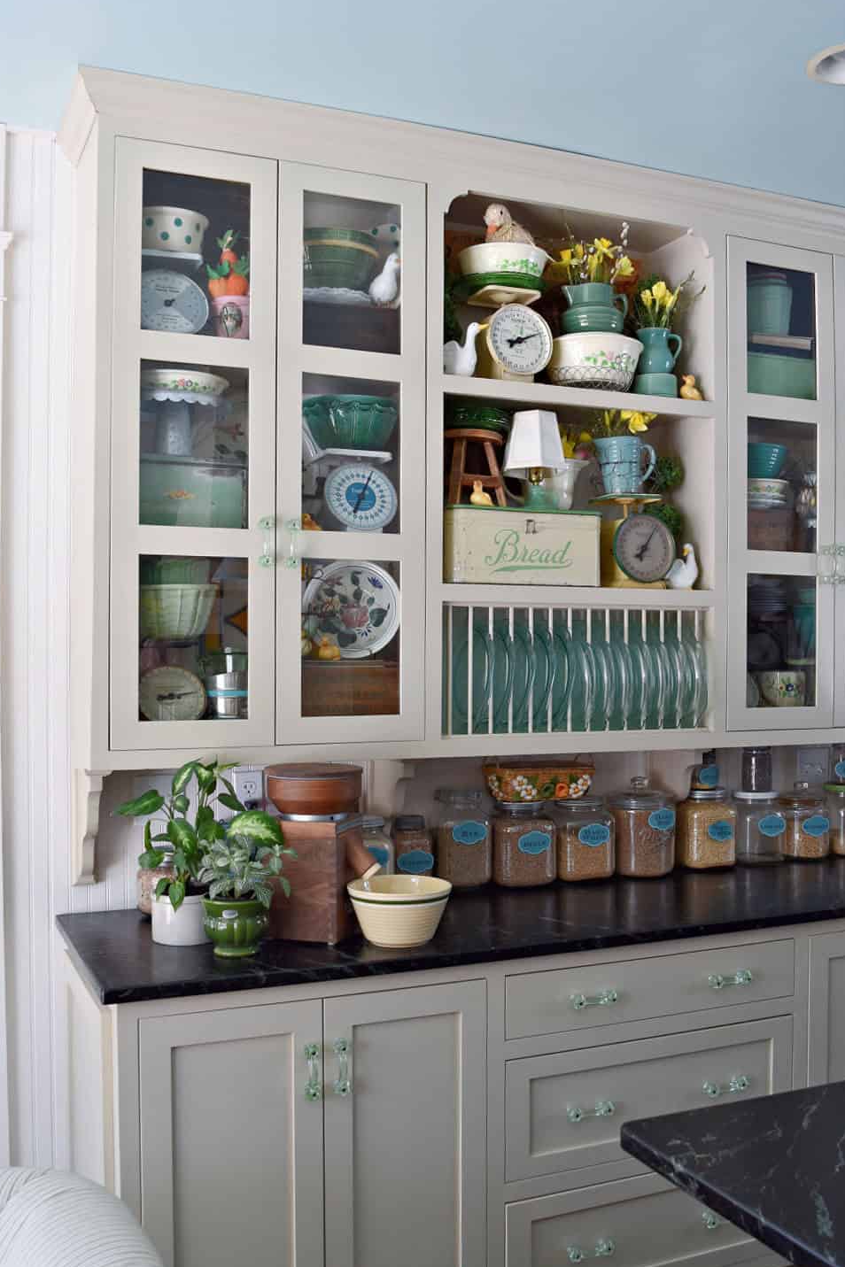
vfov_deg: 55.8
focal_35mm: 34
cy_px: 642
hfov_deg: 38.9
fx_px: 1197
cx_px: 421
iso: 400
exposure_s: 1/125
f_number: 5.6
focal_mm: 22
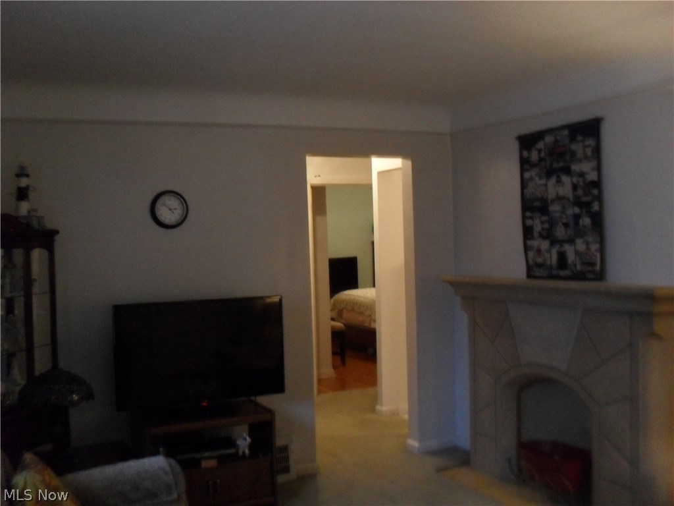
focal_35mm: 35
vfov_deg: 40.7
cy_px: 253
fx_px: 681
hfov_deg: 52.6
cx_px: 337
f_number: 3.2
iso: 400
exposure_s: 1/10
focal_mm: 6.3
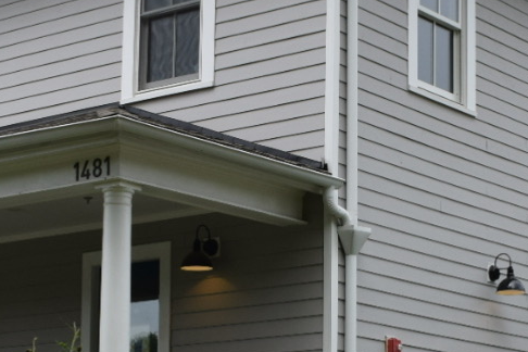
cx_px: 406
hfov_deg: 18.5
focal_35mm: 110
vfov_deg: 12.3
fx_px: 1613
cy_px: 379
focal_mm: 22
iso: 400
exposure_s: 1/1600
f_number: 5.6
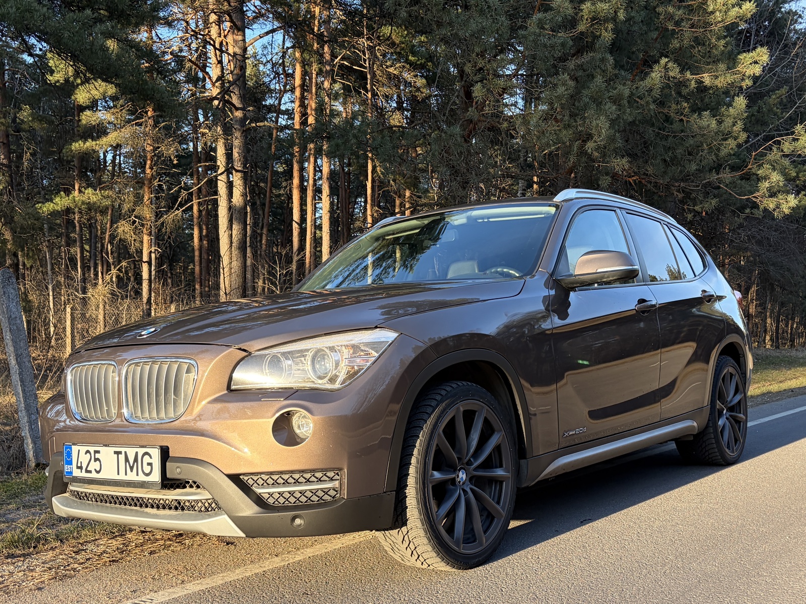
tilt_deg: -2.7
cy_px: 302
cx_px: 403
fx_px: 605
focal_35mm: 26
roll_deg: -0.4
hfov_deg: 67.3
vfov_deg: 53.0
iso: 64
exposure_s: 1/438
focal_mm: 5.96
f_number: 1.6
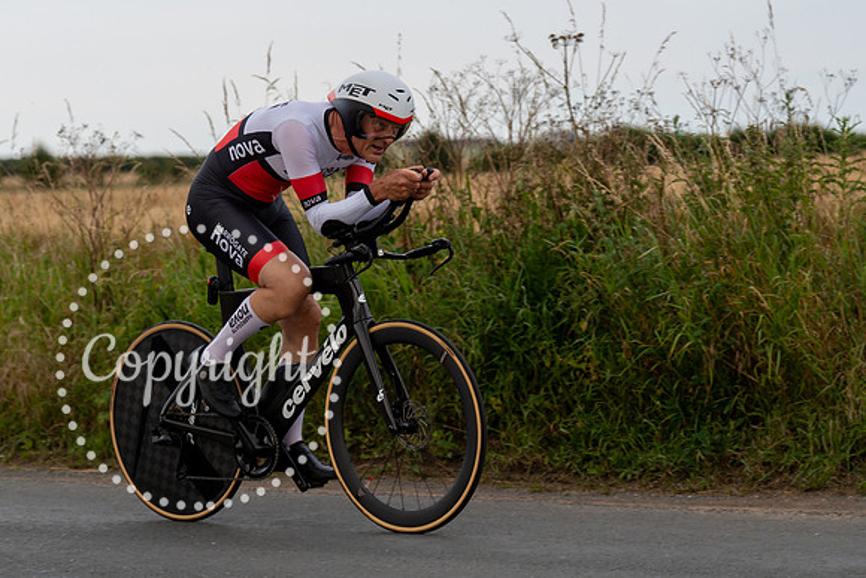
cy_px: 229
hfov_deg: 16.2
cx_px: 359
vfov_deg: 10.8
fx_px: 3047
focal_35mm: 127
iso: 250
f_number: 3.2
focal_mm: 97
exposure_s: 1/1000
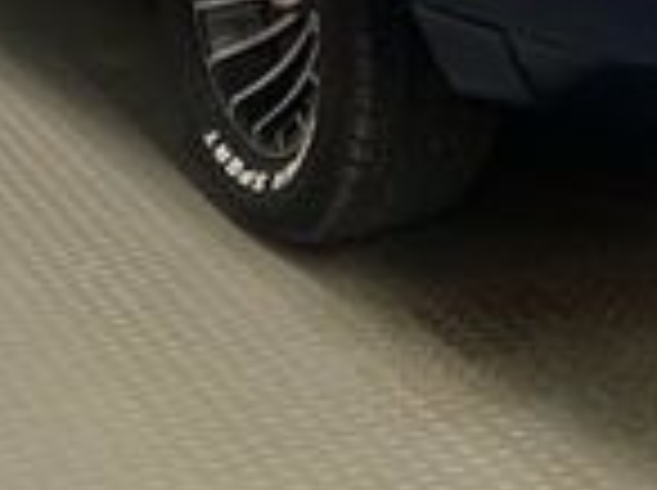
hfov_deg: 17.1
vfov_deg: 12.3
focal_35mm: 114
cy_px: -261
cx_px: 536
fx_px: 2160
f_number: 1.5
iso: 160
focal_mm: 5.7
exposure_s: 1/60
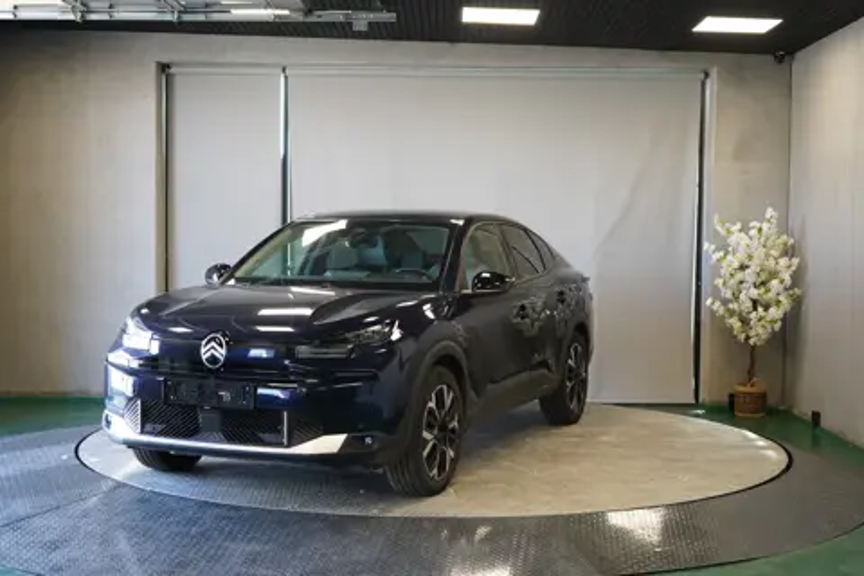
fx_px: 1176
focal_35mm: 49
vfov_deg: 27.5
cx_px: 432
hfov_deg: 40.3
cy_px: 288
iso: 2000
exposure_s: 1/160
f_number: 4.5
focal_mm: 49
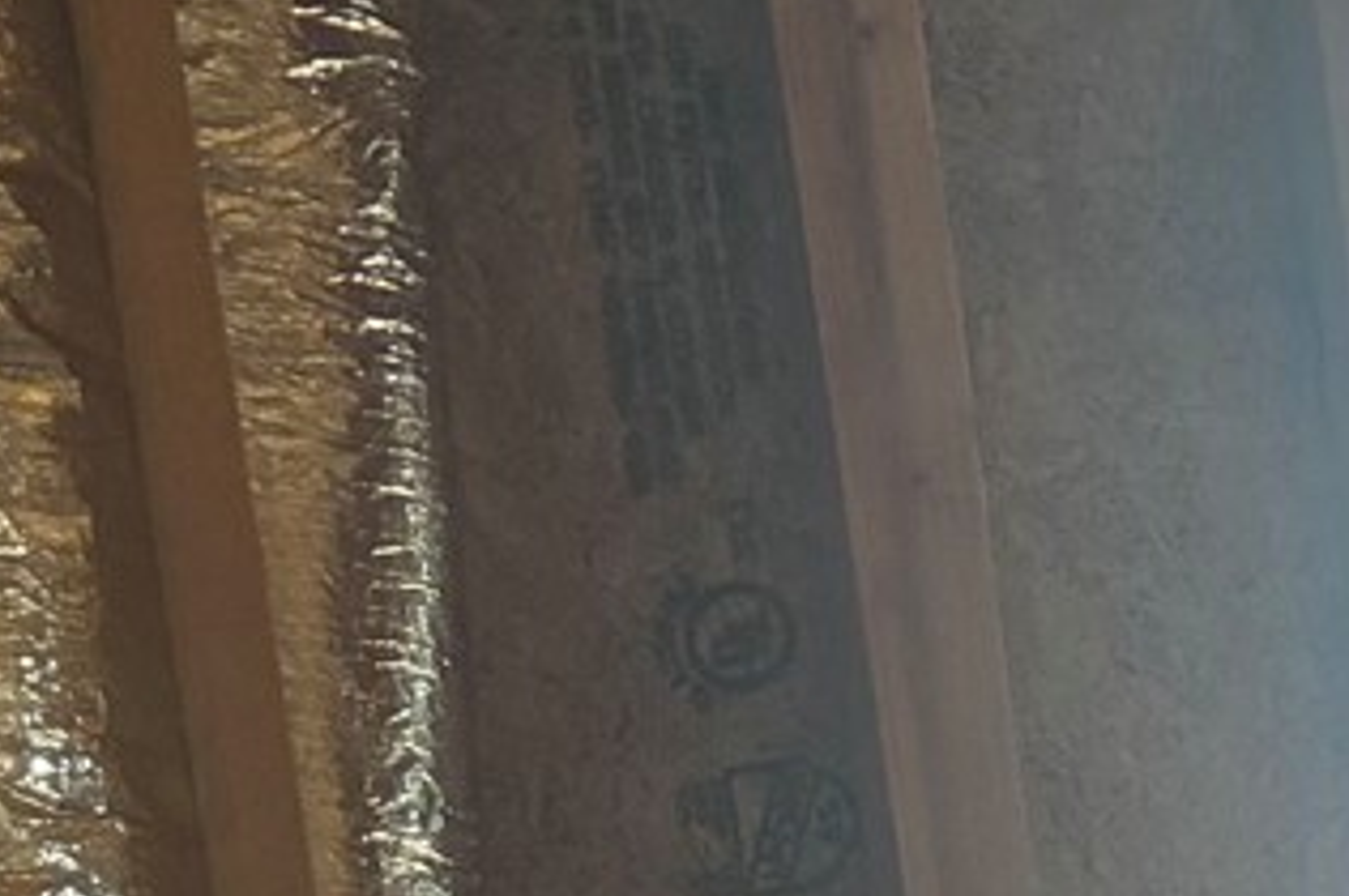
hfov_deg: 10.1
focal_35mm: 162
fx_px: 6064
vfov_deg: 7.6
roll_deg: +4.7
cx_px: 3744
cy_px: 2479
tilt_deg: -8.3
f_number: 1.78
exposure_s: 1/152
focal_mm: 6.76
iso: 200
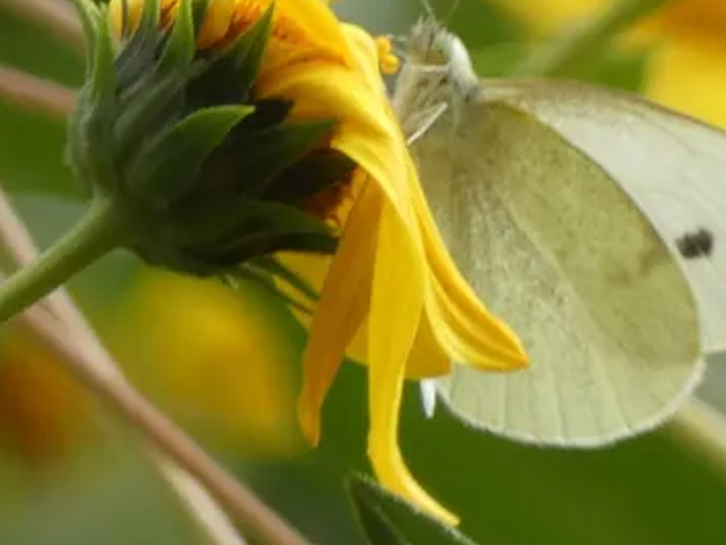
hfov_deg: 2.4
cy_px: 206
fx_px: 17246
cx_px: 461
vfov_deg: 1.8
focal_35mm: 822
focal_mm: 81.4
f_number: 5.6
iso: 160
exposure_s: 1/100
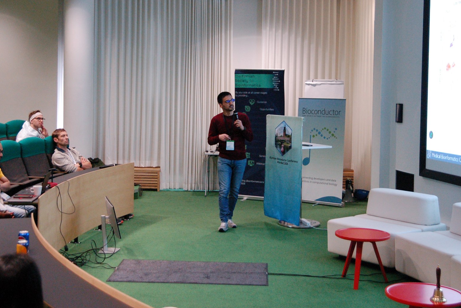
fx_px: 674
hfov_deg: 37.7
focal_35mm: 53
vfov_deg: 25.6
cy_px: 109
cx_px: 236
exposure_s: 1/125
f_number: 3.5
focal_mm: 27
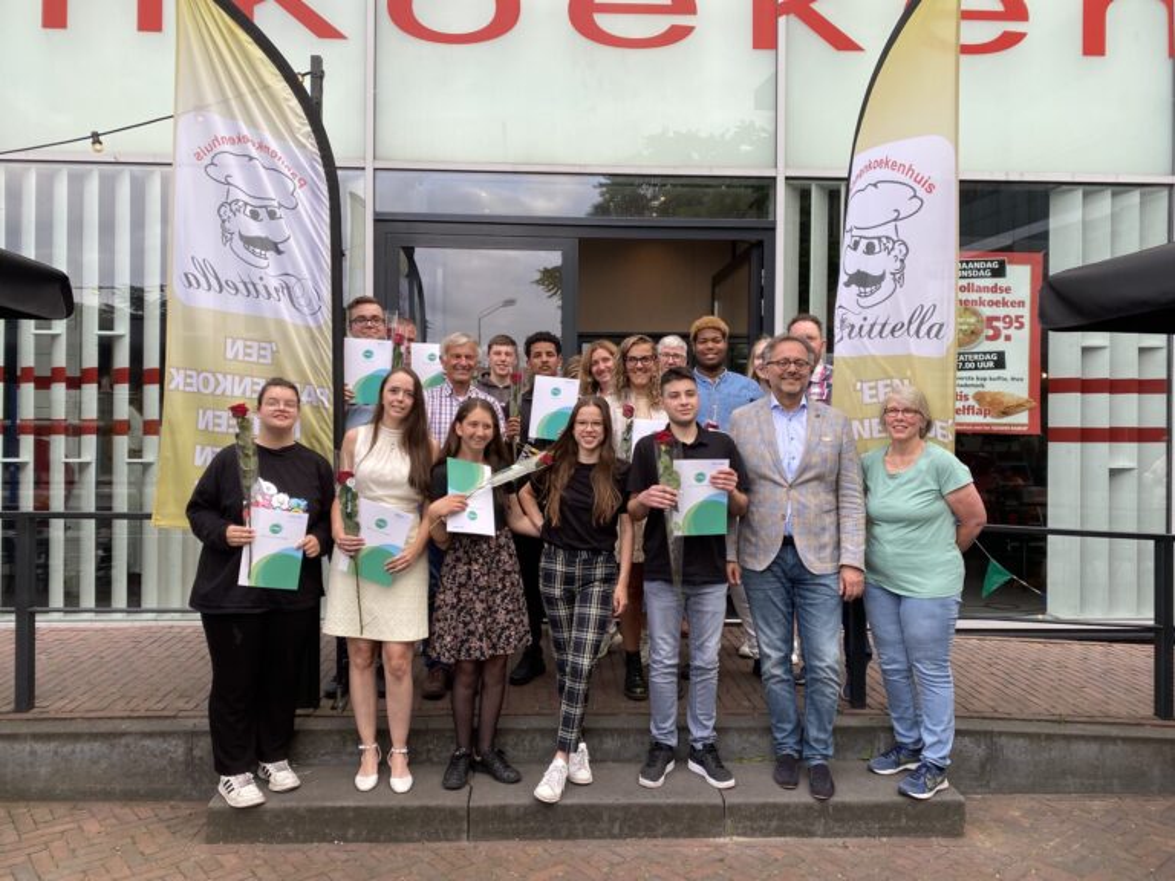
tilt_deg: -0.6
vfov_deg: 53.1
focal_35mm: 26
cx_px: 588
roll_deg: +0.3
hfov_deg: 67.3
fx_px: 883
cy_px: 440
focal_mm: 4.25
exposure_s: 1/244
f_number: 1.8
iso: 32
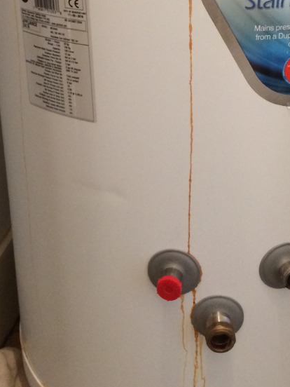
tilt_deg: -21.2
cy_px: 67
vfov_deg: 29.9
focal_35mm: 63
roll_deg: +0.2
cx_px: 190
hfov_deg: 23.2
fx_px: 704
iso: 320
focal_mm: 4.15
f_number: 2.2
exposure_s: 1/20
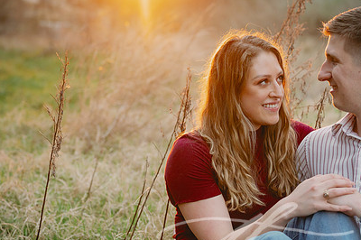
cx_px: 210
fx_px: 862
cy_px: 145
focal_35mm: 86
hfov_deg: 23.6
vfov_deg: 15.8
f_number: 2.8
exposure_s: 1/800
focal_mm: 50
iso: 800
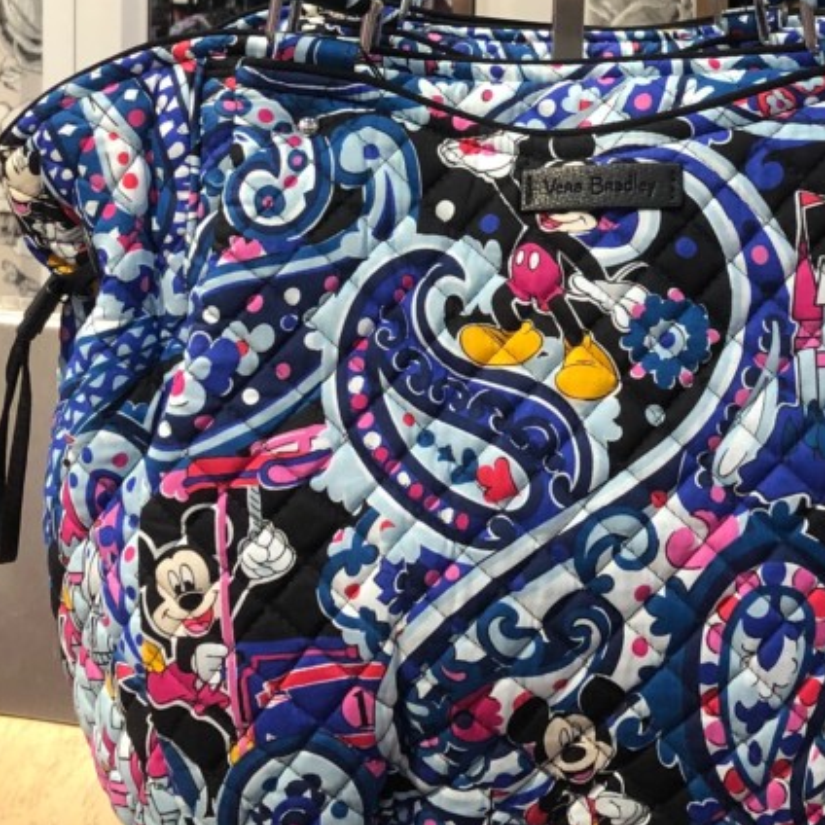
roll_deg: -1.0
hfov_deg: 24.5
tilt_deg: -5.8
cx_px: 562
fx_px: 1887
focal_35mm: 70
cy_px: 60
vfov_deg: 23.9
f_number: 1.8
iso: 40
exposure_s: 1/30
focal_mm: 3.99
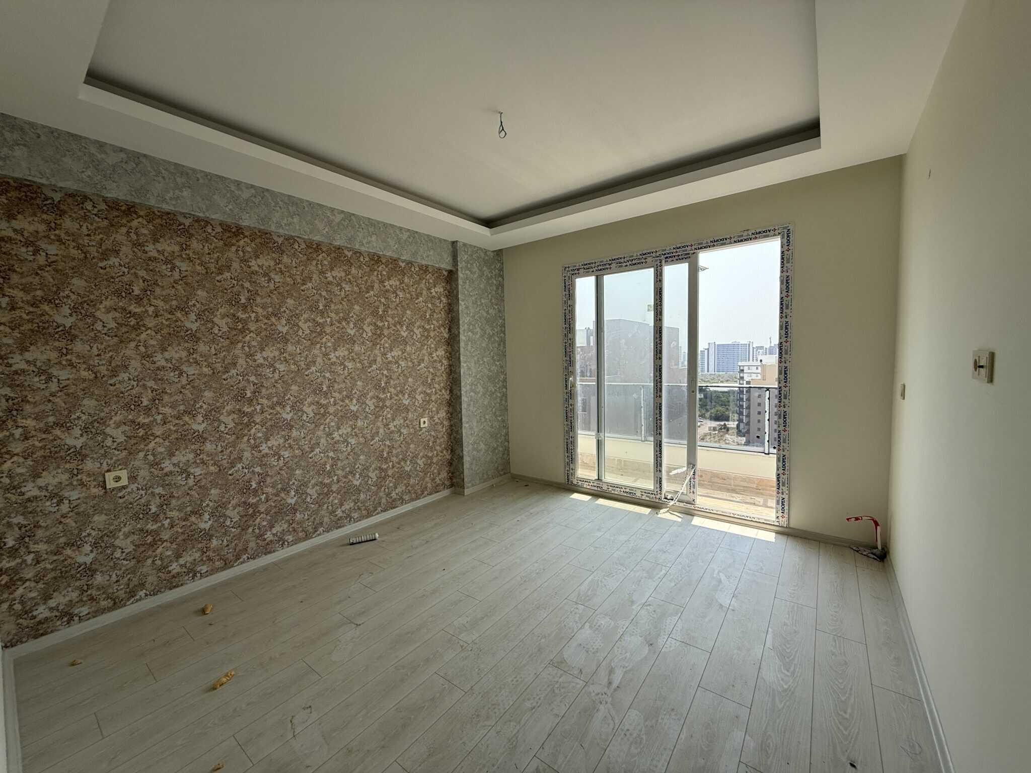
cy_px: 386
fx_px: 417
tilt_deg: -4.0
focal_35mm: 14
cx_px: 516
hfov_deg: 102.1
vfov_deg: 85.7
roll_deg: +1.3
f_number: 2.2
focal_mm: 2.22
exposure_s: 1/742
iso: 50
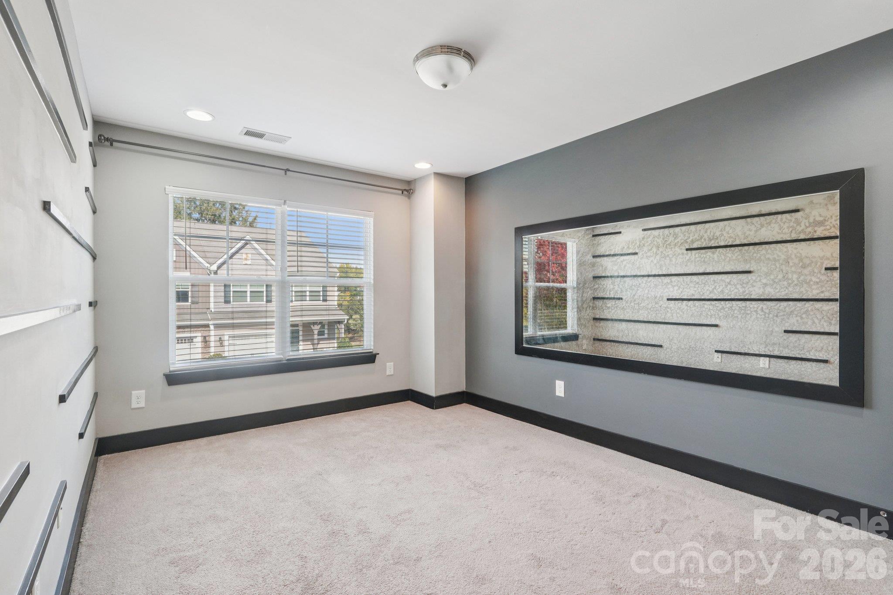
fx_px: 428
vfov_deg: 69.6
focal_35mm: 17
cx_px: 446
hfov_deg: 92.4
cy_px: 298
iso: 400
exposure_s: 1/15
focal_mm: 11.5
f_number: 8
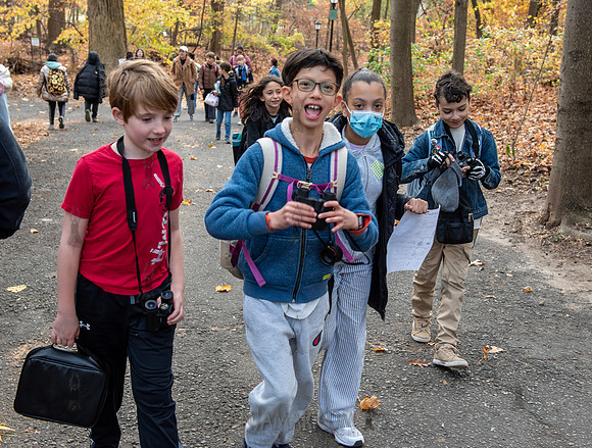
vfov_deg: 31.2
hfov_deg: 40.5
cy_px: 222
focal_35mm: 47
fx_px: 803
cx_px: 290
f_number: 4.5
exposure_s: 1/200
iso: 400
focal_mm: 38
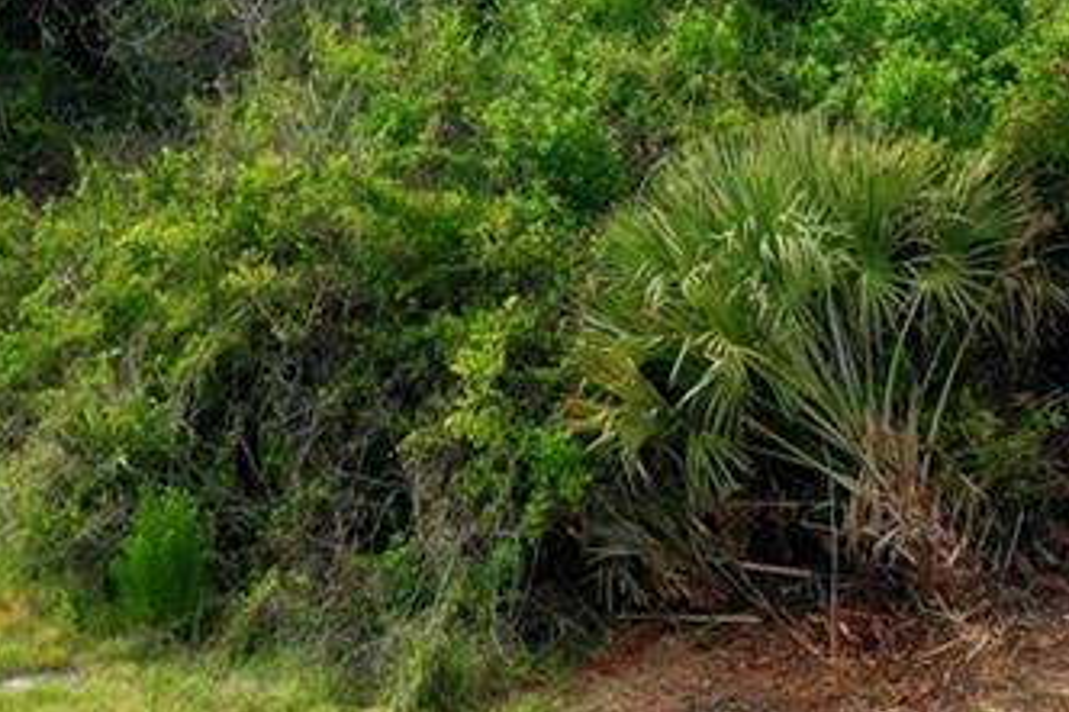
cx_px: 557
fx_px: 4007
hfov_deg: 15.2
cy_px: -580
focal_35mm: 135
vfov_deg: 9.6
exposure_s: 1/320
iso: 100
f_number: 5.6
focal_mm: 10.26
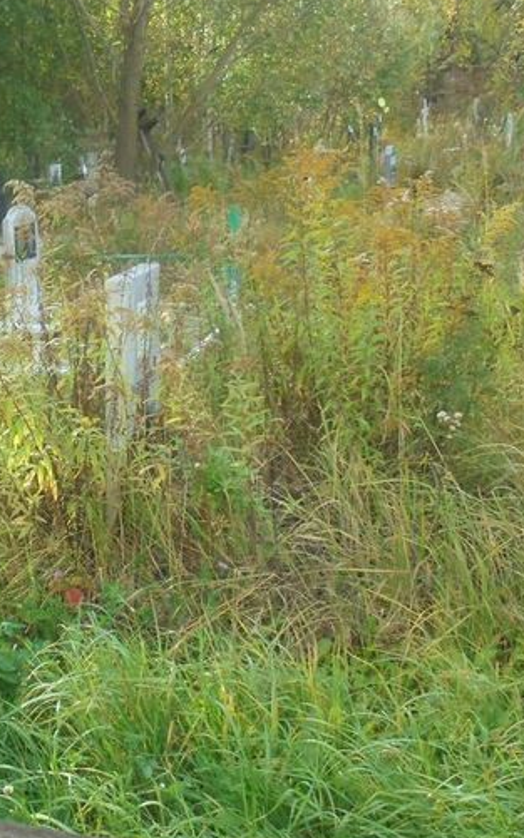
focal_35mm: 44
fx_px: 1006
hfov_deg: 28.1
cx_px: 54
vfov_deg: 45.3
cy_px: 422
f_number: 3.5
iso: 160
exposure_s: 1/250
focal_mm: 4.6
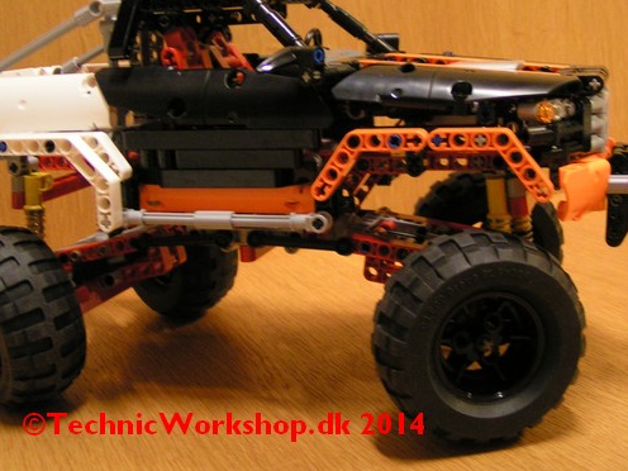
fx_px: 889
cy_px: 185
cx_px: 310
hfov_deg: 38.9
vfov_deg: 29.6
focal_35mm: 49
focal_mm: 5.8
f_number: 2.8
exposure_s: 1/4
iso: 200
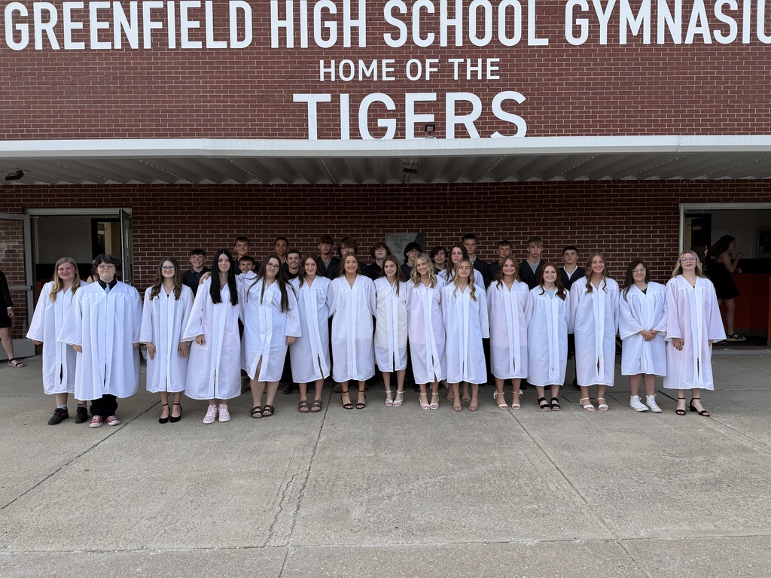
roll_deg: +0.7
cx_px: 386
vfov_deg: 56.8
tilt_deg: -2.2
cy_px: 289
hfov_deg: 71.6
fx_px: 535
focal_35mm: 24
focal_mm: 6.76
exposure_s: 1/580
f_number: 1.78
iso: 80
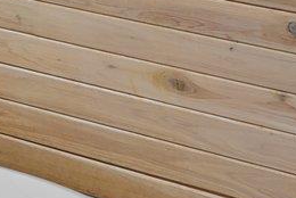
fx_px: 971
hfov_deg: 15.0
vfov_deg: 9.5
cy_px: -365
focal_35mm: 118
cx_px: -245
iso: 100
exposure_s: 4
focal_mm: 10
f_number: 8
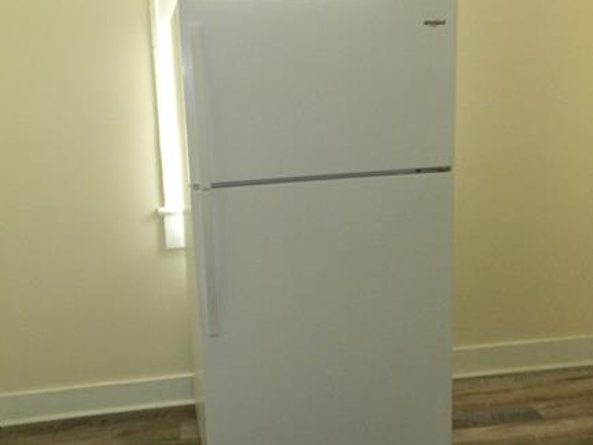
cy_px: 212
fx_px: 634
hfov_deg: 49.8
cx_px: 239
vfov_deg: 38.7
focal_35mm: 37
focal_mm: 4.5
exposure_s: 1/8
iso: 400
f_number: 3.1
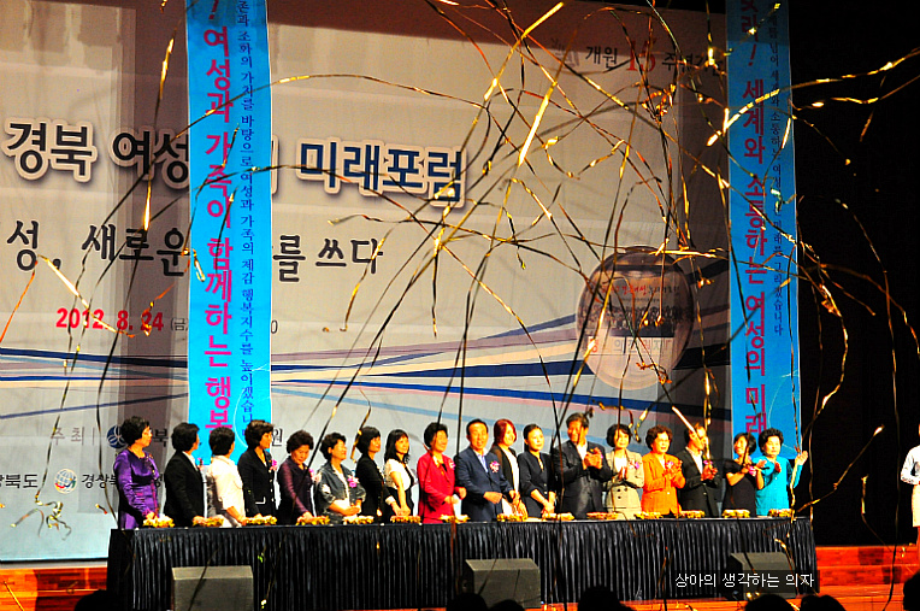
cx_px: 460
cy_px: 306
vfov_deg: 13.0
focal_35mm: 105
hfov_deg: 19.5
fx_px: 2679
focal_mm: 70
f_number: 5.6
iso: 1600
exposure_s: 1/50
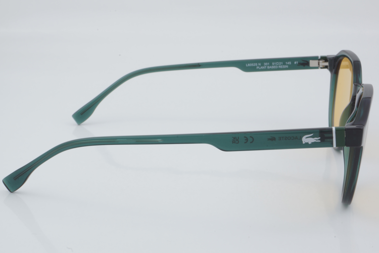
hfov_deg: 27.0
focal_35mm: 75
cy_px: 126
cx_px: 190
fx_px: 790
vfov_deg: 18.2
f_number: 32
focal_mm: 50
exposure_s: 1/3
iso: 100
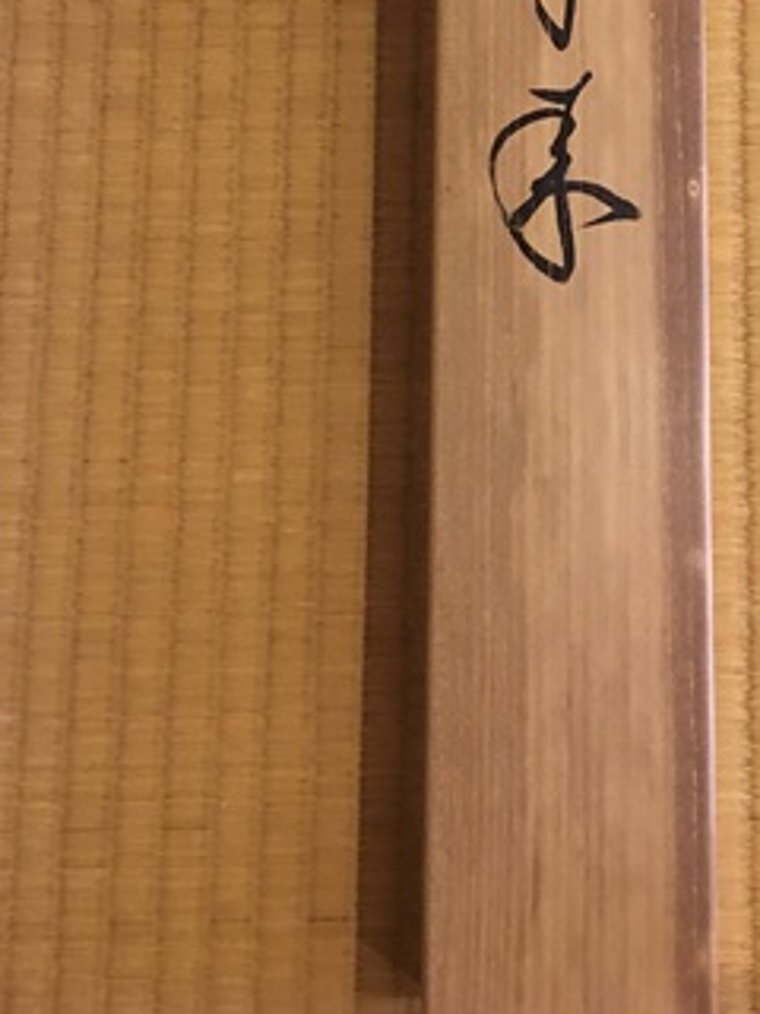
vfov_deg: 37.5
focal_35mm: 49
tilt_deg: -82.3
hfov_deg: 29.2
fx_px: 1434
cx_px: 578
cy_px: 203
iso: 64
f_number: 2.2
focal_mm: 4.15
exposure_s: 1/4
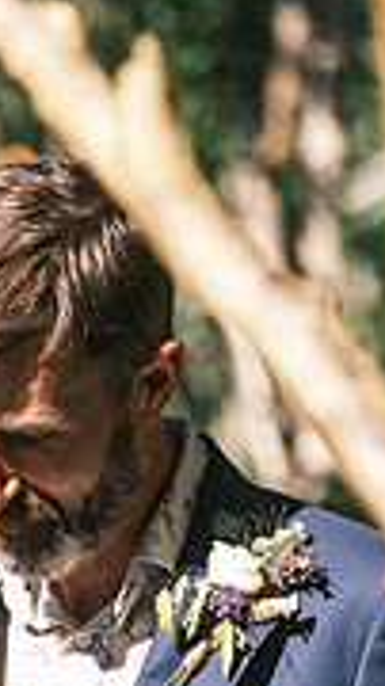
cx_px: -76
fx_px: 12419
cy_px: 688
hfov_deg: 1.8
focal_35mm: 683
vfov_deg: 3.2
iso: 160
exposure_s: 1/1000
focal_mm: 134.4
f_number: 2.8
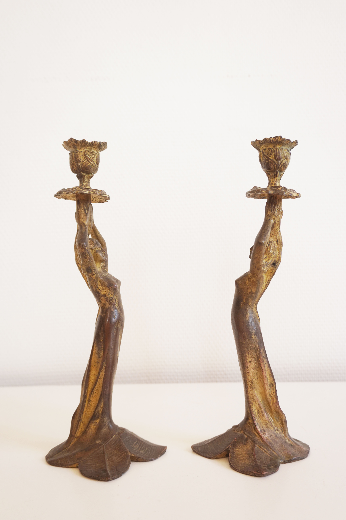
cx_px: 173
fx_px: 455
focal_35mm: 32
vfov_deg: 59.5
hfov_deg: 41.7
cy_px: 260
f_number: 4
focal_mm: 21
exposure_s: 1/60
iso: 125
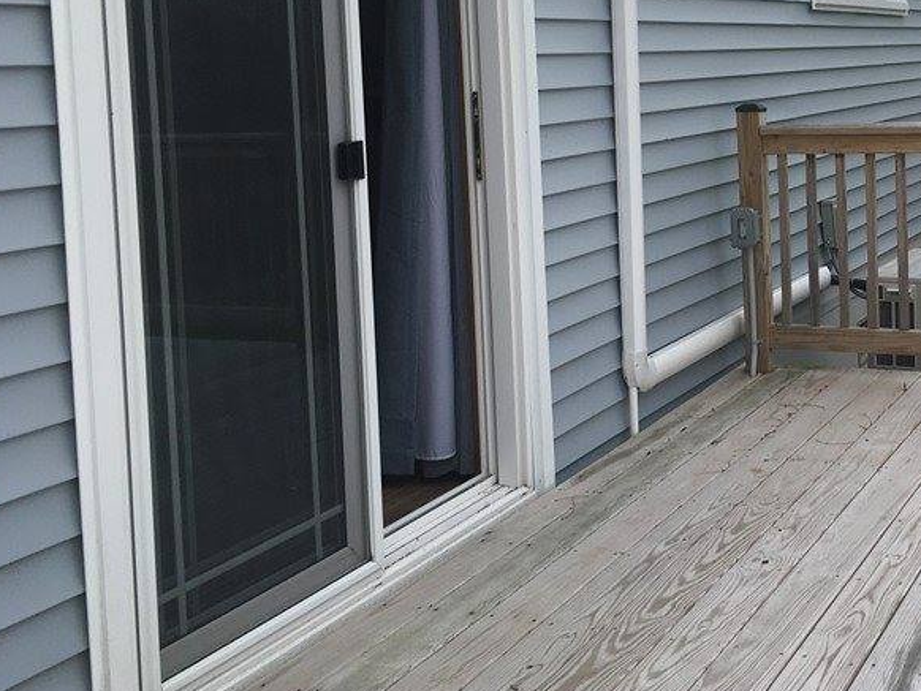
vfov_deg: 28.0
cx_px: 768
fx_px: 1357
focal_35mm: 51
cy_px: 144
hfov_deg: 35.9
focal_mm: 4.15
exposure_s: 1/874
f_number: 2.2
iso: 25
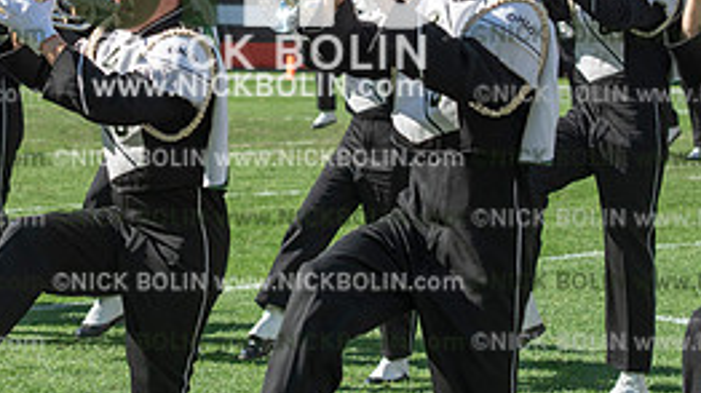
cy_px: -28
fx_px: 3660
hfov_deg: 10.9
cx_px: 257
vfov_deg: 6.1
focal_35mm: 197
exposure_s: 1/2000
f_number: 5
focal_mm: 85
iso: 400
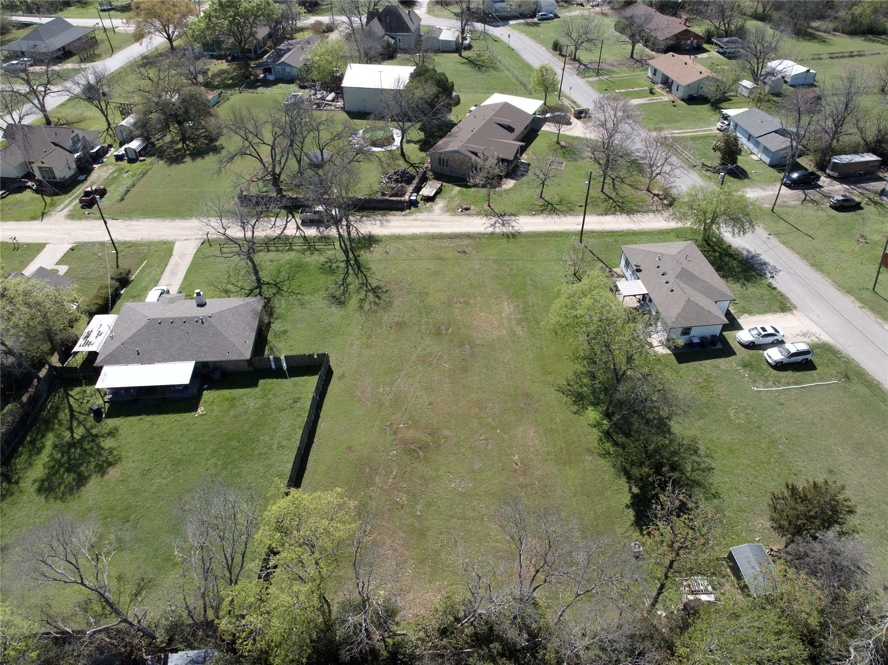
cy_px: 332
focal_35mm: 24
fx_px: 615
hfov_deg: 71.6
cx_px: 444
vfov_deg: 56.8
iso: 100
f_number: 2.8
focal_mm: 12.29
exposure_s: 1/1000
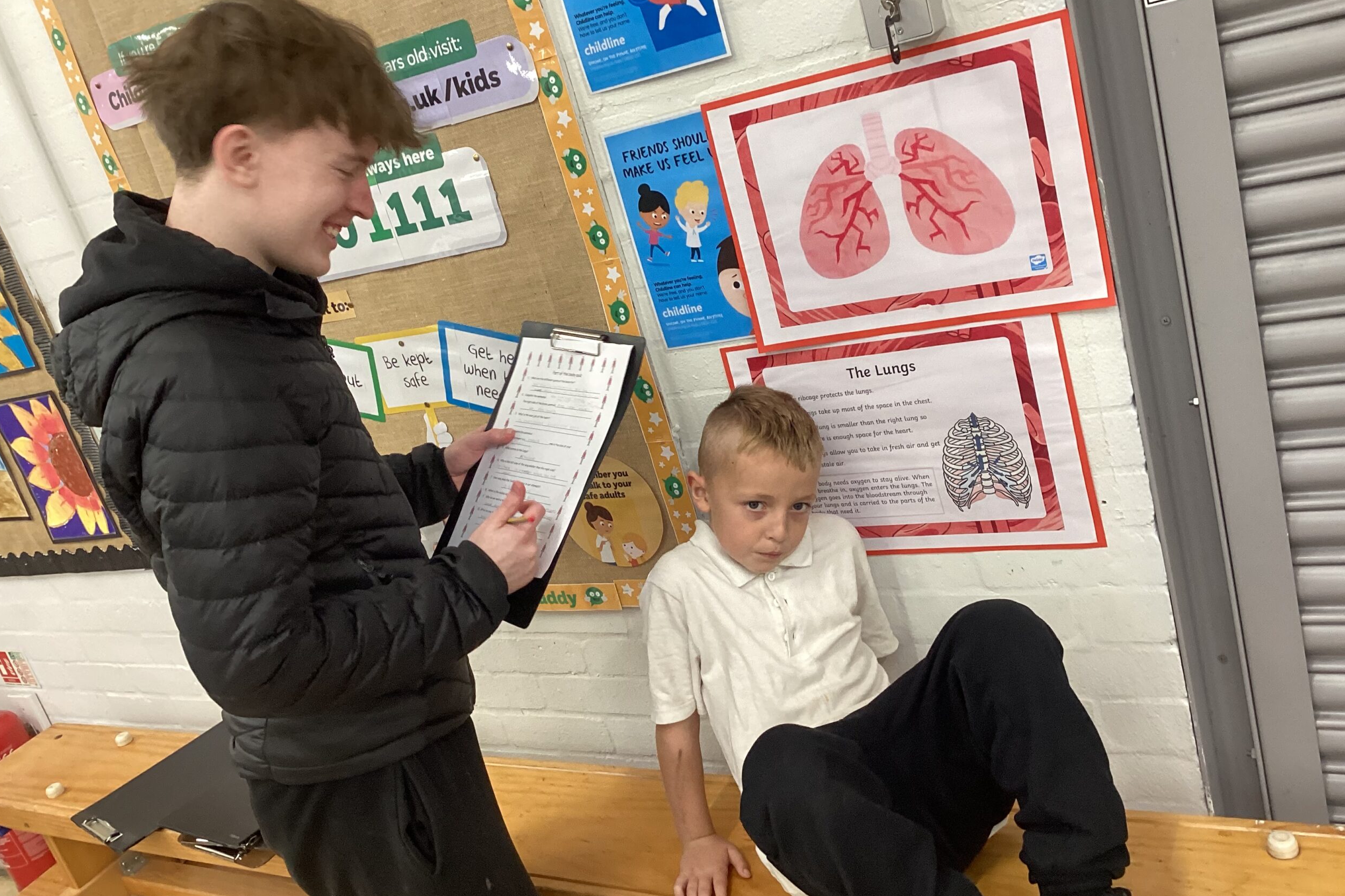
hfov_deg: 57.2
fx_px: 1233
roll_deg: +15.8
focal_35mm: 33
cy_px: 439
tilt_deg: -16.2
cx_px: 665
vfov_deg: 40.0
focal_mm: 3.3
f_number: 2.4
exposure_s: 1/50
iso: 125
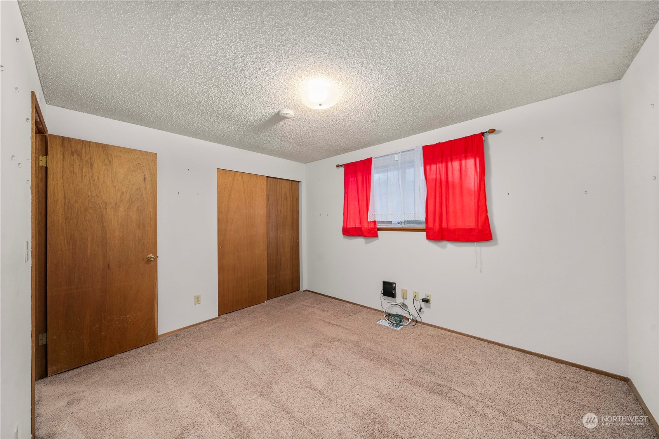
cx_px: 330
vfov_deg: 90.0
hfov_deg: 112.6
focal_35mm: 12
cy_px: 220
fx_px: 220
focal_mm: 12
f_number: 7.1
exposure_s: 1/60
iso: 640
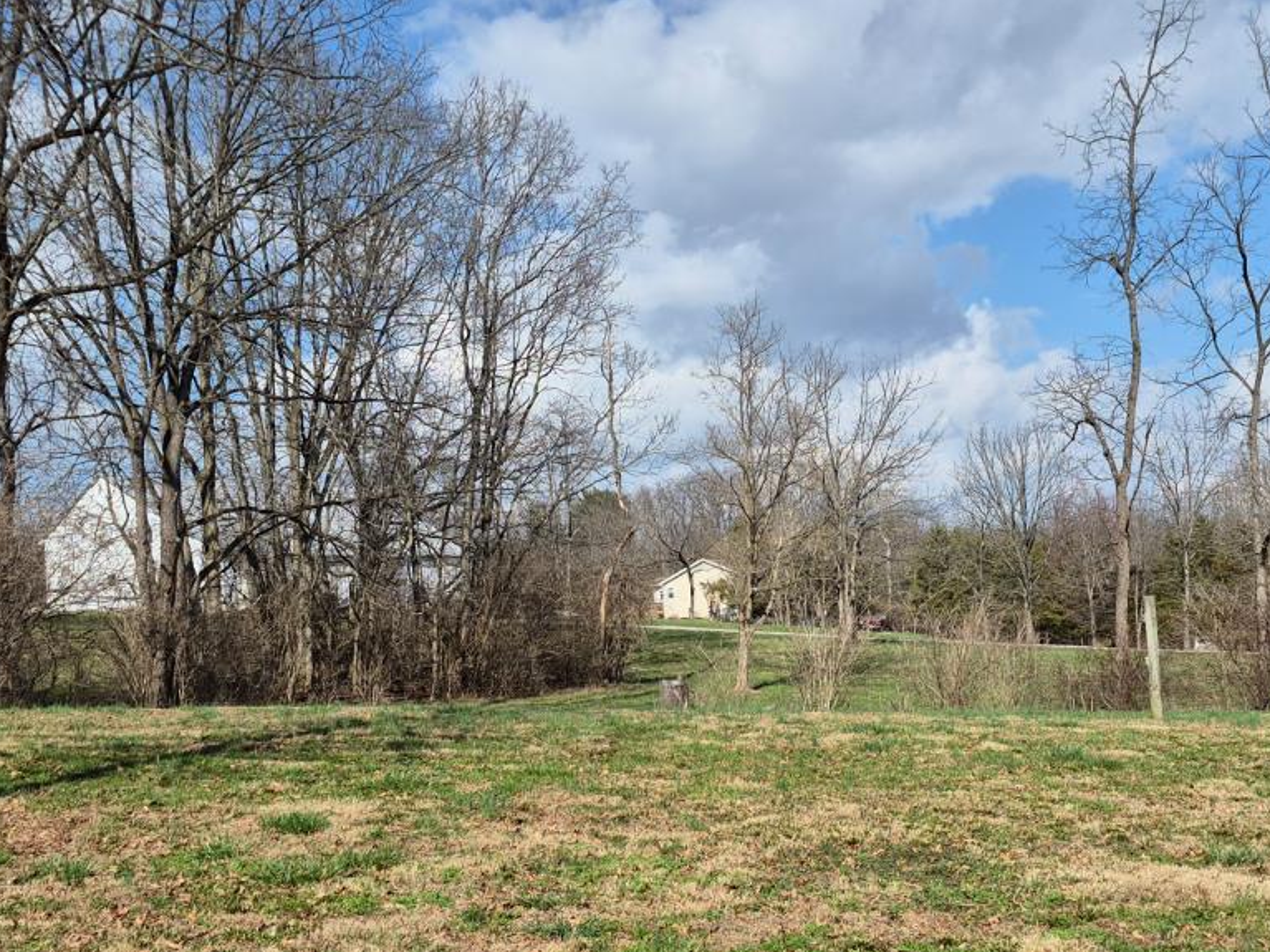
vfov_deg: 32.0
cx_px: 730
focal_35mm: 45
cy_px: 610
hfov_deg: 42.0
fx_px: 1651
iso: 25
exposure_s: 1/2496
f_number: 1.8
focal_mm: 5.4
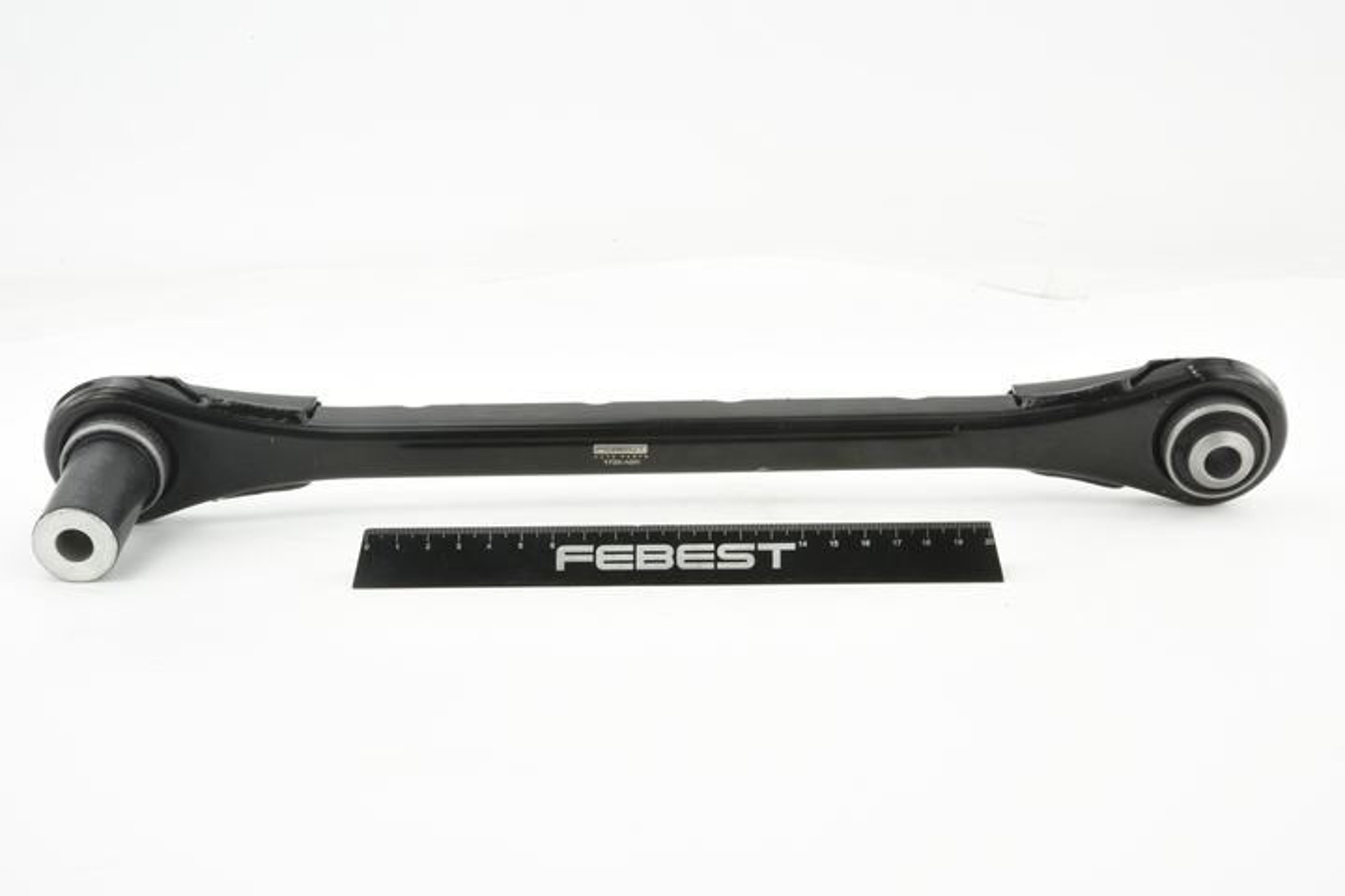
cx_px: 672
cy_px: 448
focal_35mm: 60
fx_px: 2241
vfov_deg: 22.6
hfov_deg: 33.4
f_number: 32
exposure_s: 1/2.5
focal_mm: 60
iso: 100
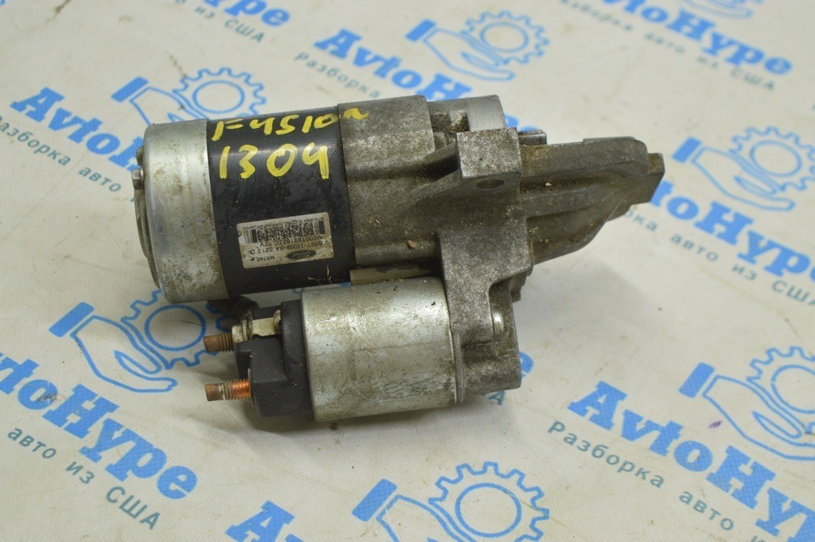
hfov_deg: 29.3
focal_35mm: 69
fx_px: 1561
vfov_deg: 19.7
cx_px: 408
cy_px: 271
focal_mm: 46
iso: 400
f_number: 5.6
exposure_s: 1/20
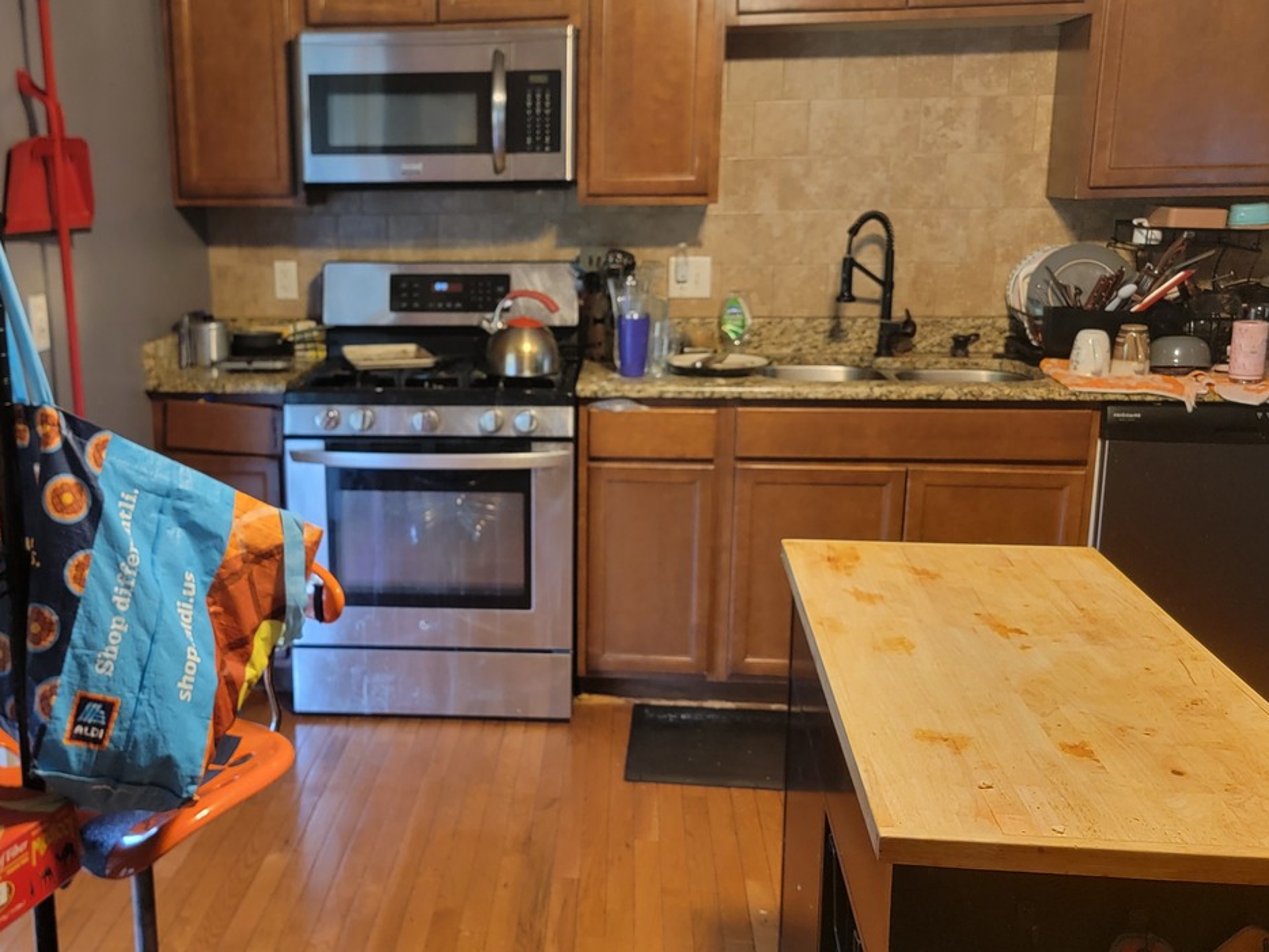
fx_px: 1357
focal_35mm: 37
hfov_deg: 49.4
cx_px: 439
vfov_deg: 38.7
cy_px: 463
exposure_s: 1/40
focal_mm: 6.7
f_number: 1.8
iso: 320
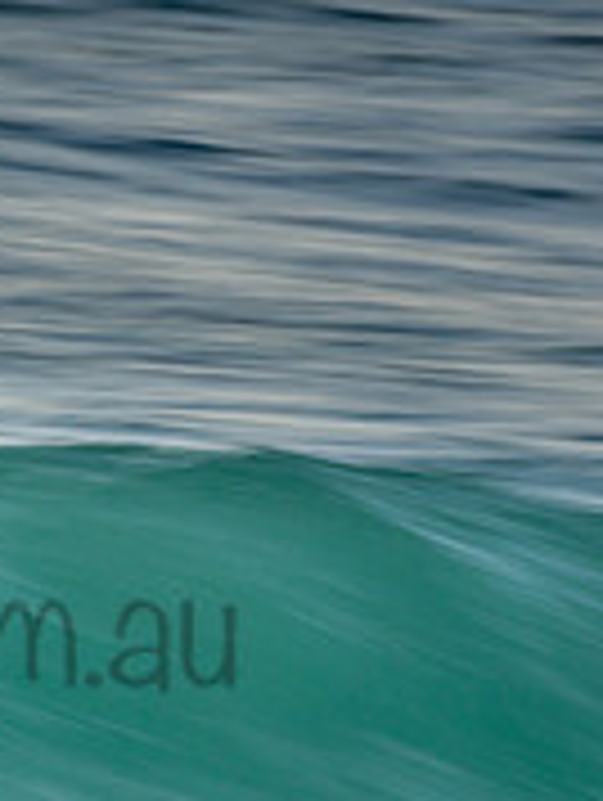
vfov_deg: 0.8
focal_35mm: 2349
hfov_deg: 0.6
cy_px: 583
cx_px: -238
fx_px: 54428
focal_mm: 500
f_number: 7.1
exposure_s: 1/20
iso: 100
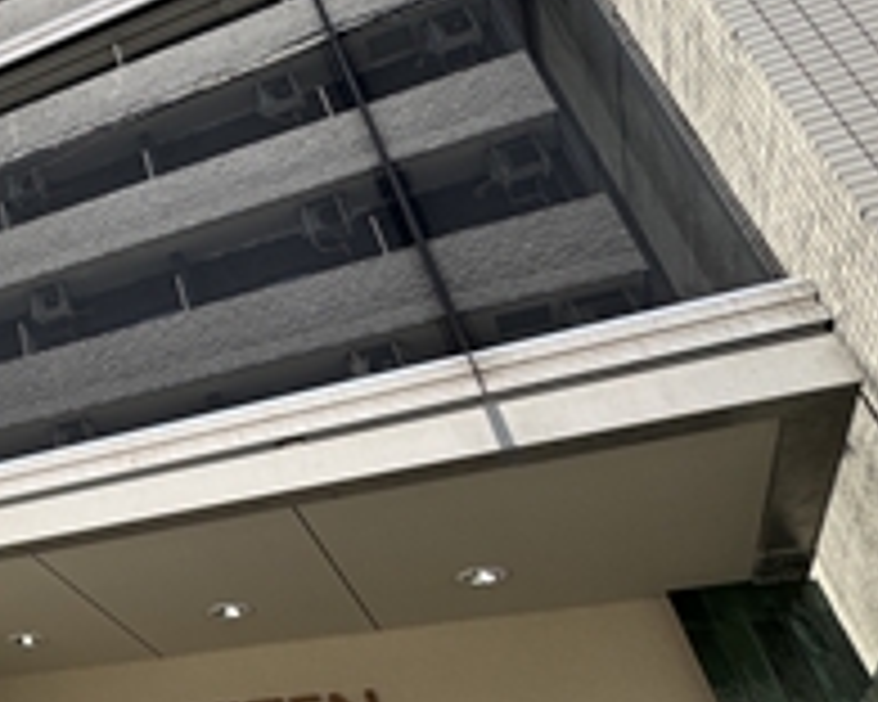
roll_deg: -1.3
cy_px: 292
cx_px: -338
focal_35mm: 42
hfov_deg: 30.9
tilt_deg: +35.0
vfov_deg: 35.6
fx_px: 1091
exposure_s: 1/237
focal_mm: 2.22
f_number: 2.2
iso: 40
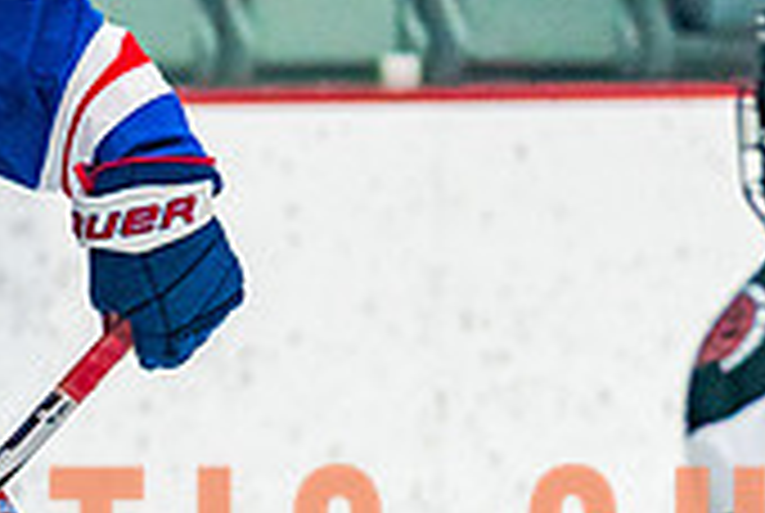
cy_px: 609
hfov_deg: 3.1
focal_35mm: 664
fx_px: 14134
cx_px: -306
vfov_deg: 2.1
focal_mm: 137
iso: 3200
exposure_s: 1/1000
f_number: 2.8
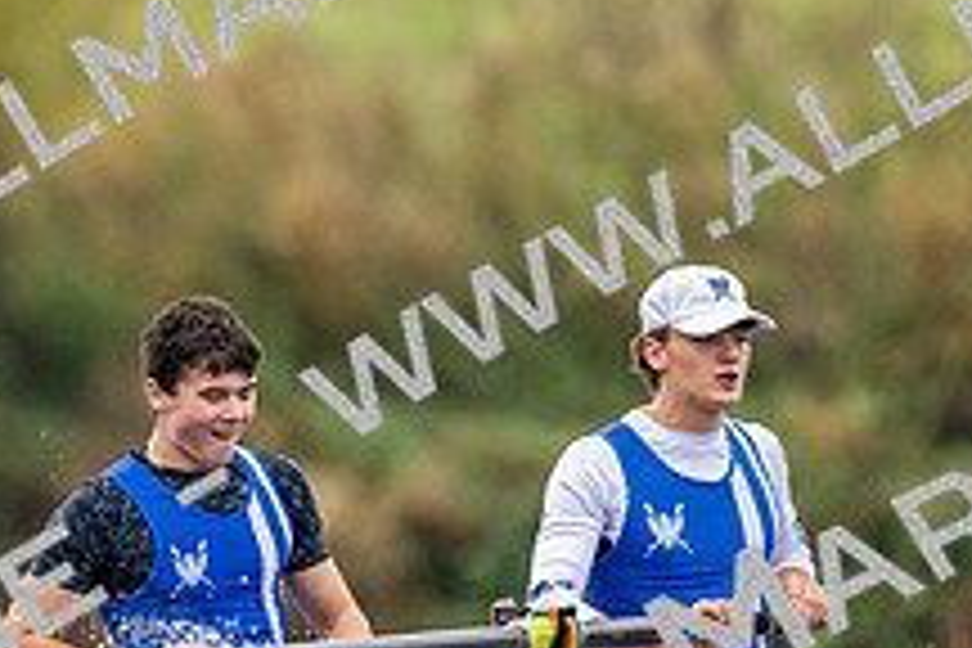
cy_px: 511
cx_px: -27
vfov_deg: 0.9
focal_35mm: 1611
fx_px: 43494
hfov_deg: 1.3
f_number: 4
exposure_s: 1/2500
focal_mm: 600
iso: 4000
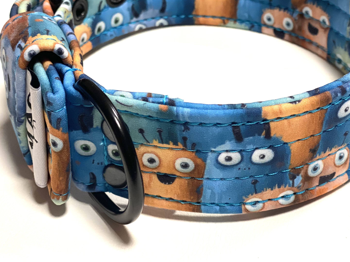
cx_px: 186
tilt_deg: -33.1
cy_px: 97
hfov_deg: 26.7
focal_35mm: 73
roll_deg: +1.9
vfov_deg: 20.1
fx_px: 738
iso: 160
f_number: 2
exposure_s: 1/50
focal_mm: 6
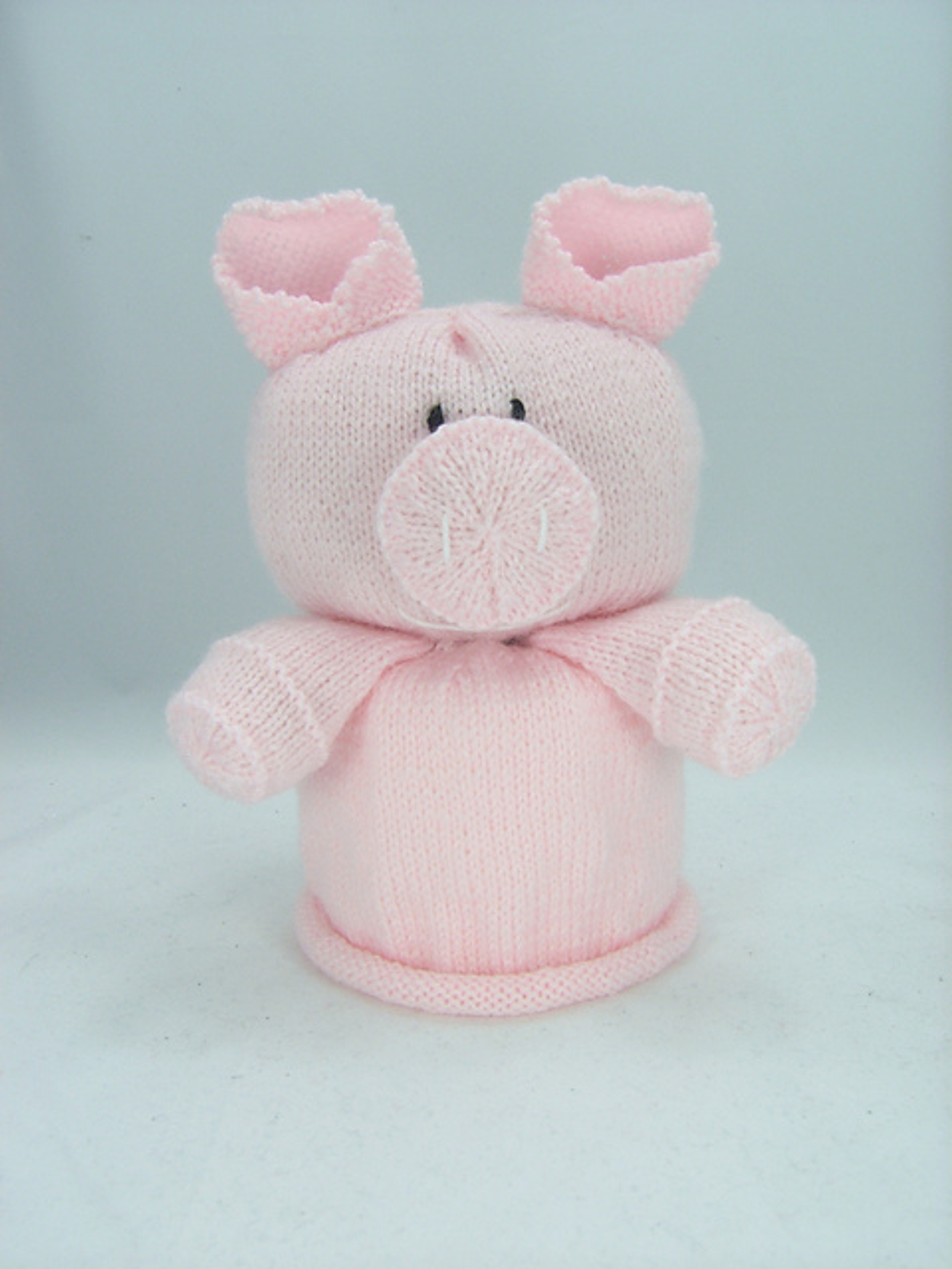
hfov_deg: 37.7
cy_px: 634
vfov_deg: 49.0
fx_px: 1393
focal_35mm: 38
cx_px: 476
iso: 50
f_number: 4
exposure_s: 1/160
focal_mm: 7.8
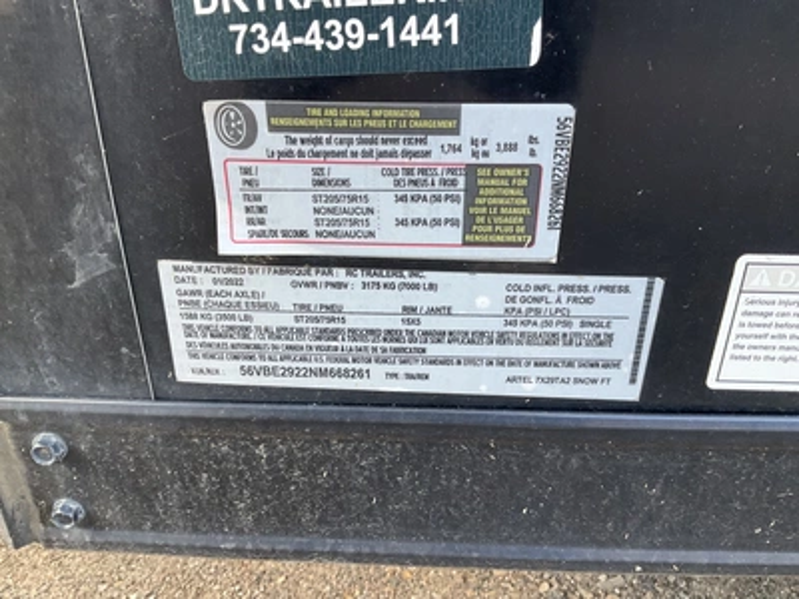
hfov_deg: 61.7
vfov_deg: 48.2
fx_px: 669
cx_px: 400
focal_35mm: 29
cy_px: 300
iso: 64
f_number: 1.8
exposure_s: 1/122
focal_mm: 3
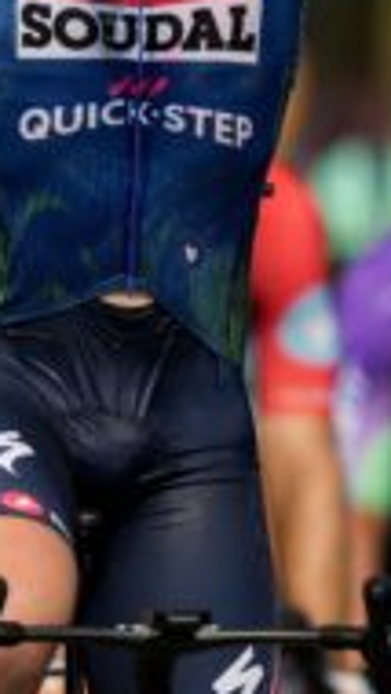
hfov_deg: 0.8
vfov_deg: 1.5
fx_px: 27402
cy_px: 188
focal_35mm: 1488
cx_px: 102
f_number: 2.8
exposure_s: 1/16000
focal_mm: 400
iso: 640
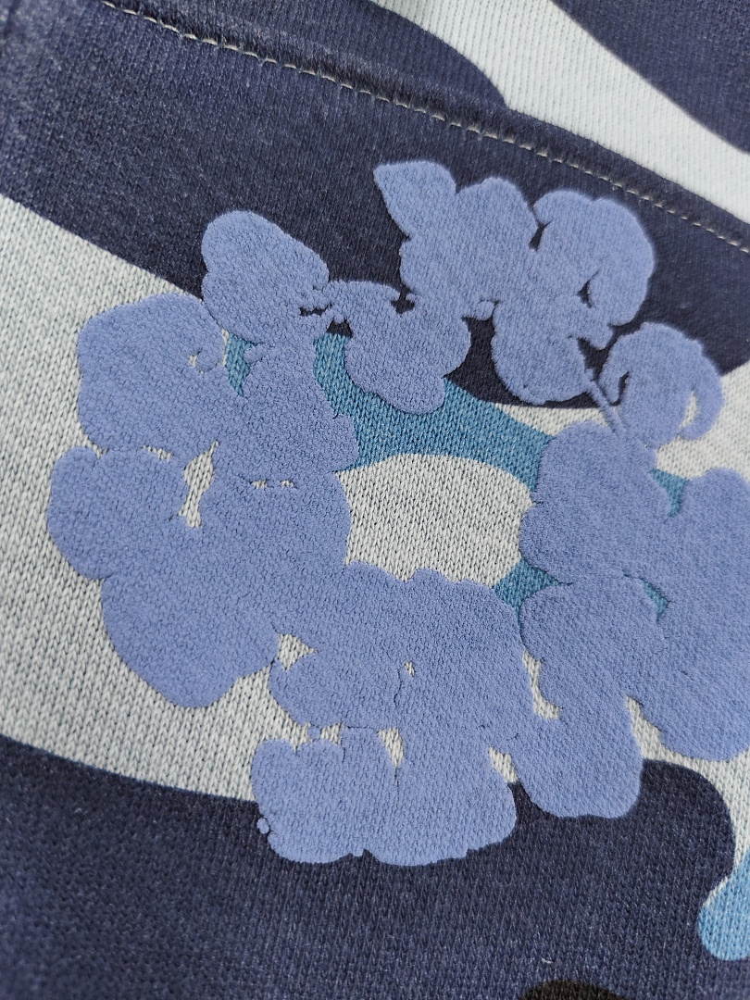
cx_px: 375
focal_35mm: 24
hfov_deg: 56.8
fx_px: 693
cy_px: 500
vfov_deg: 71.6
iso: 1482
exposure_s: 1/50
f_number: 1.88
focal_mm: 5.56
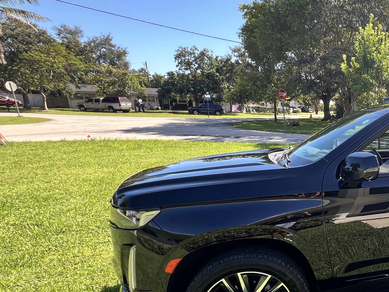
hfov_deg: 48.4
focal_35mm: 28
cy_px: 197
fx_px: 315
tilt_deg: -15.3
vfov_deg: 48.8
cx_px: 412
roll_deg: -2.6
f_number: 1.8
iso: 32
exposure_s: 1/188
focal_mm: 1.57
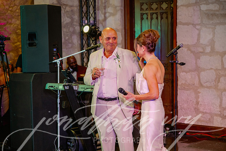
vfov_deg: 19.5
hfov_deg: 28.8
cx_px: 113
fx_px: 440
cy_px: 76
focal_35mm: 70
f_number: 2.8
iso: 1000
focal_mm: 70
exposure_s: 1/200
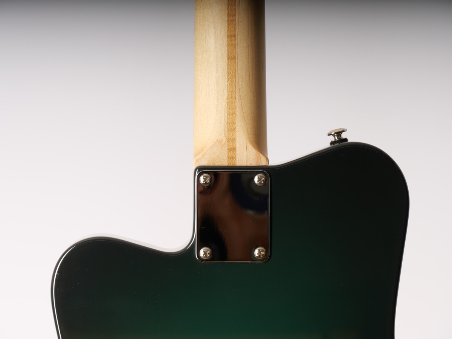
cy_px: 170
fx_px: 2011
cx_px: 226
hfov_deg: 12.8
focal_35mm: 154
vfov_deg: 9.6
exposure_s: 1/250
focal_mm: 77
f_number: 7.1
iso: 200
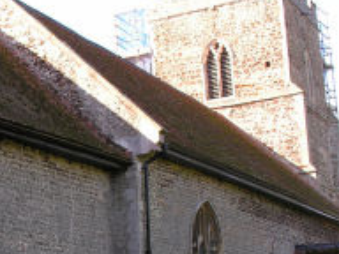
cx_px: 51
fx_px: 823
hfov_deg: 22.8
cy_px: 225
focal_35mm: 84
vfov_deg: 17.3
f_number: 4
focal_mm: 8.9
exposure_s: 1/81.4
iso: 50
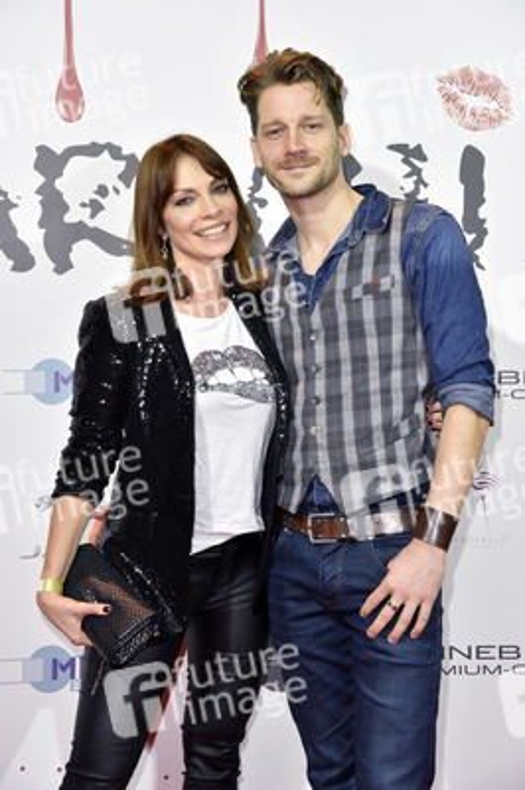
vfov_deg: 31.0
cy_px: 395
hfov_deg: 20.9
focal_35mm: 65
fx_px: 1424
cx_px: 262
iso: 2500
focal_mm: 65
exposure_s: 1/200
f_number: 6.3
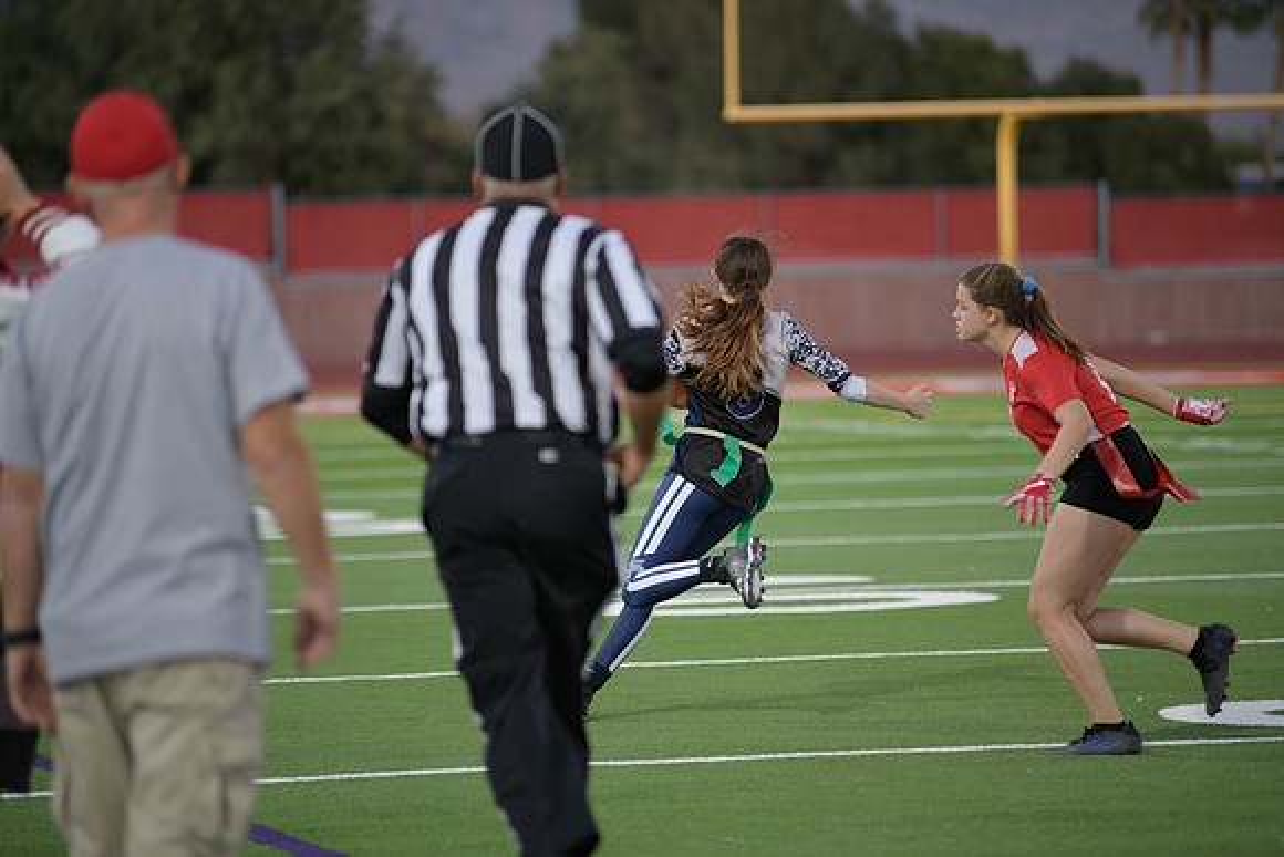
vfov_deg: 6.9
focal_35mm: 200
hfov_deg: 10.3
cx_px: 642
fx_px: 7135
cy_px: 428
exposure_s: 1/640
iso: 1400
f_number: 2.8
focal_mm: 200
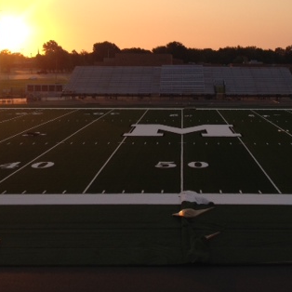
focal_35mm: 63
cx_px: 189
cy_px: 71
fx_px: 601
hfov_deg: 27.2
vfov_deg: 26.9
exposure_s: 1/761
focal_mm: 4.28
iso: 64
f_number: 2.4
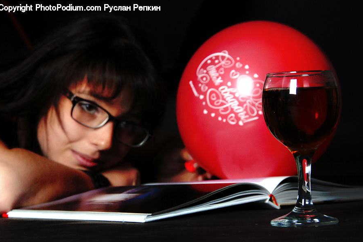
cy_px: 121
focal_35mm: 99
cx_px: 181
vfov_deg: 13.9
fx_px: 993
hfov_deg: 20.7
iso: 400
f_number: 7.1
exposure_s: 1/60
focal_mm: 65
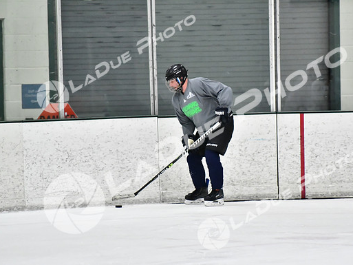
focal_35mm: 310
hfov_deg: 6.4
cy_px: 132
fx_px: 3162
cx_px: 196
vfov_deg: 4.8
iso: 6400
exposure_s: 1/2000
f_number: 2.8
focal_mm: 190
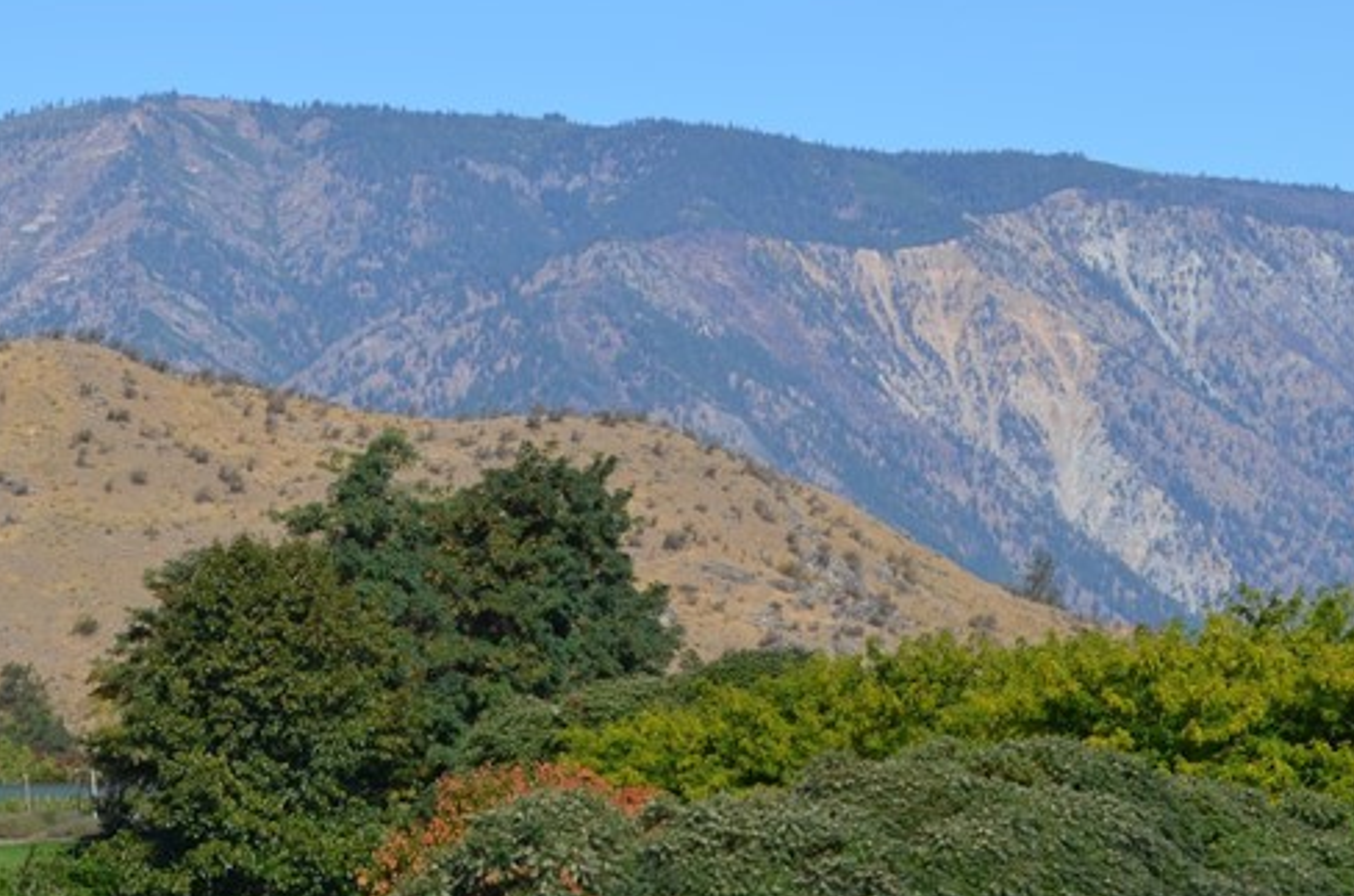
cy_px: 162
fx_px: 6909
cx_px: 101
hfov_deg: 11.1
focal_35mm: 184
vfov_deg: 7.4
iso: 100
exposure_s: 1/320
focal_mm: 55
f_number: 9
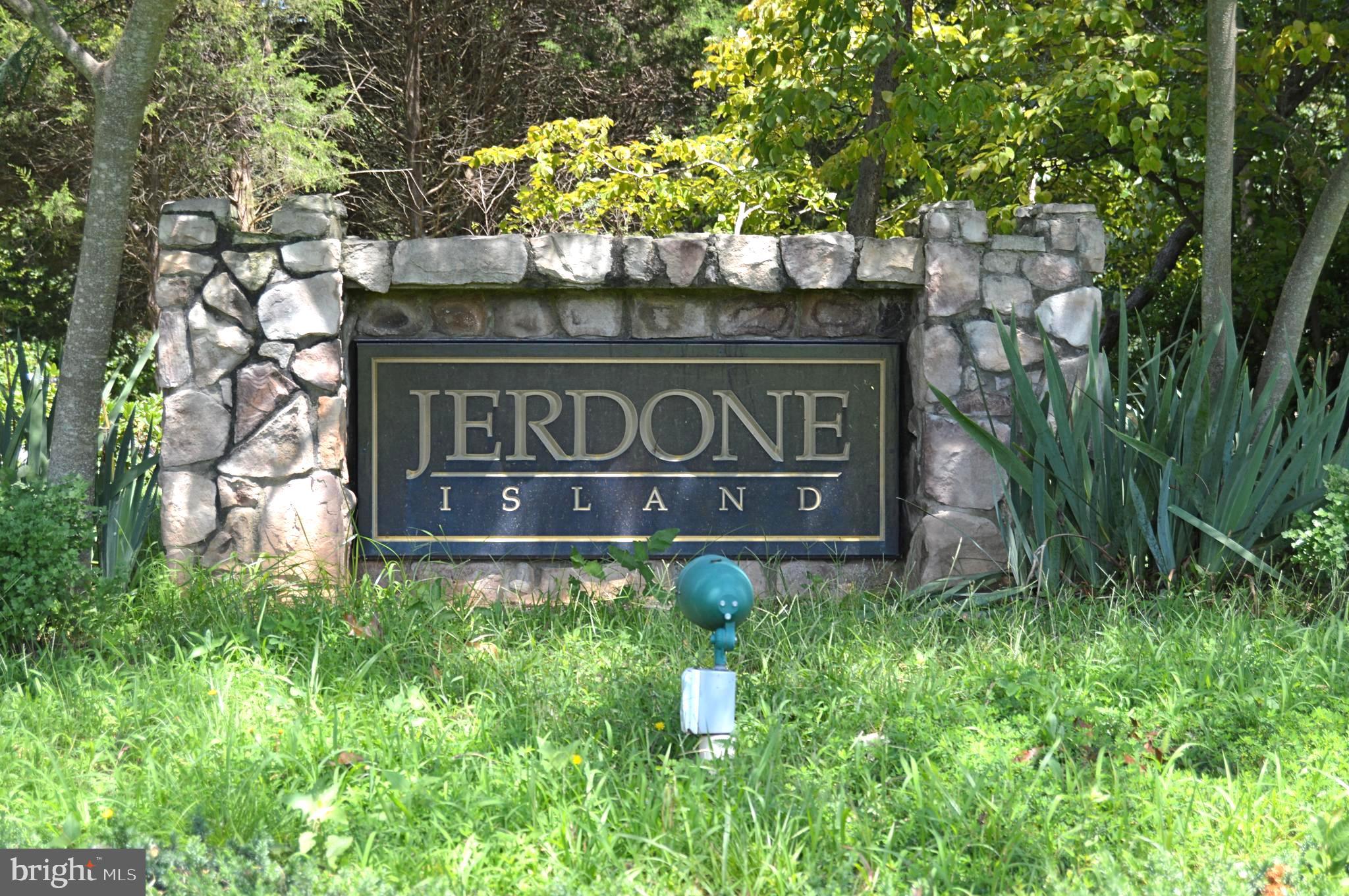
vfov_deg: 18.1
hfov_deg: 27.0
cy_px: 448
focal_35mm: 75
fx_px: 2807
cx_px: 674
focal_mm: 50
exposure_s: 1/125
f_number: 5.6
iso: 110
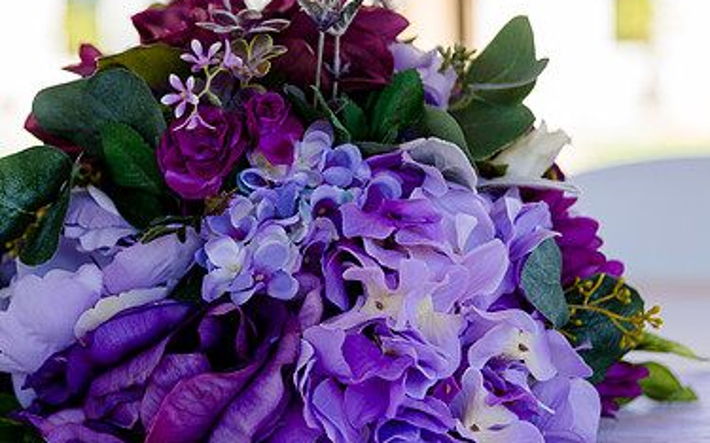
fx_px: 2379
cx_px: 246
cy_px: 187
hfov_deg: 16.9
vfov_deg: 10.6
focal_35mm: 123
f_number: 4
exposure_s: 1/200
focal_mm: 78
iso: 100
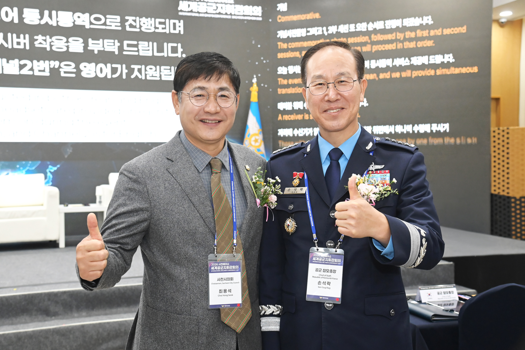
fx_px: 642
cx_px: 262
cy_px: 175
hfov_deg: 44.5
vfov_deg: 30.5
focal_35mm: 44
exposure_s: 1/200
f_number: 5.6
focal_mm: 44
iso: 5000
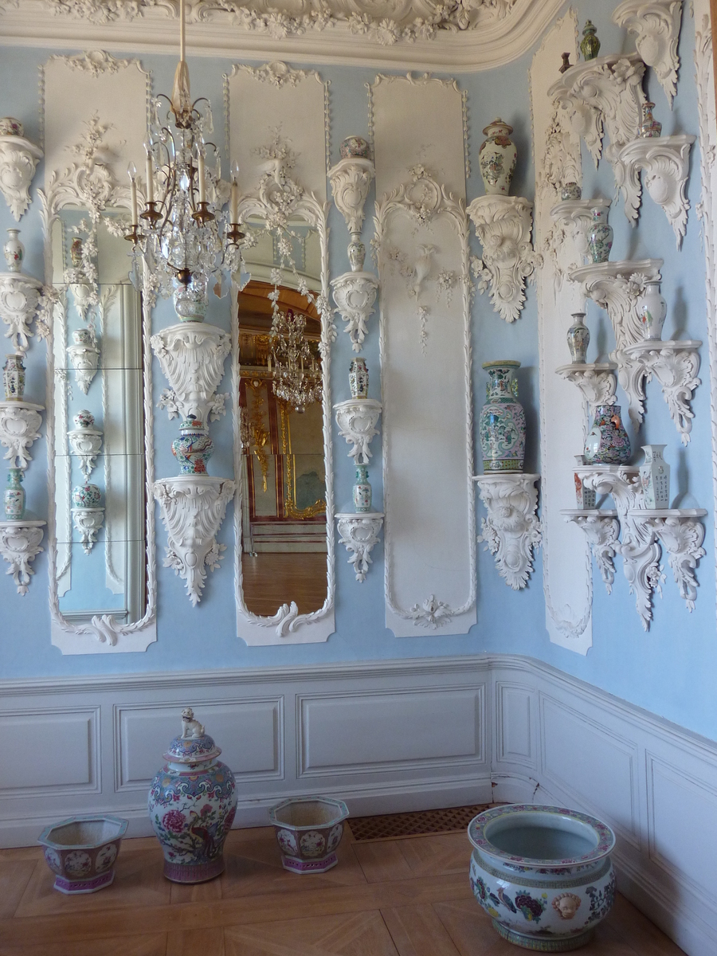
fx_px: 801
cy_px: 478
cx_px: 358
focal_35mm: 29
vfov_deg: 61.7
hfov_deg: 48.2
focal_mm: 4.7
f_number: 3.4
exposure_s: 1/30
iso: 160
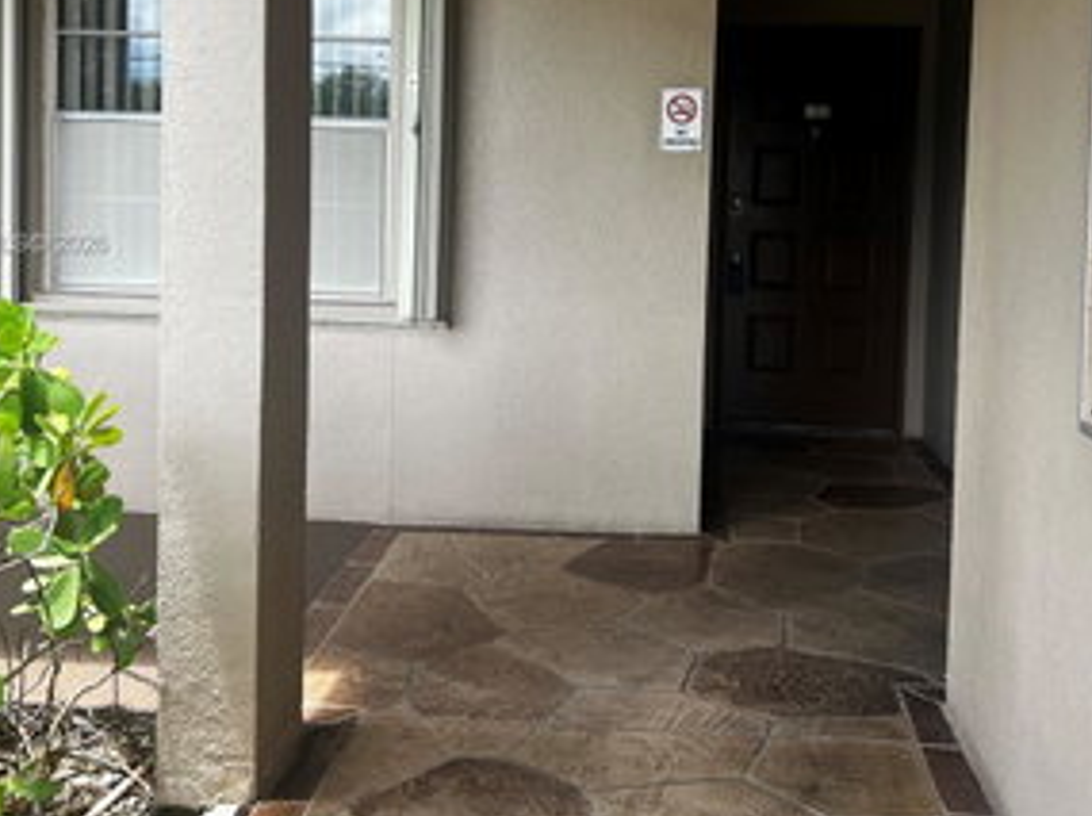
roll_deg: -1.9
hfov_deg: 47.8
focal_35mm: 39
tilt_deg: -2.3
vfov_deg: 36.2
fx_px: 1229
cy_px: 245
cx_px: 607
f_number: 1.5
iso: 50
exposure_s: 1/466
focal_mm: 5.7
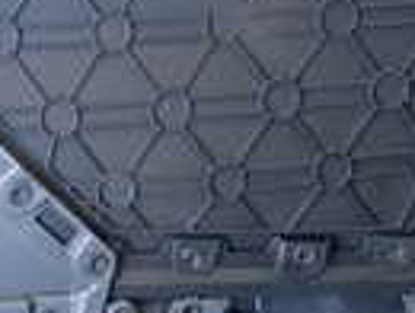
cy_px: 287
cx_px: -121
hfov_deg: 16.2
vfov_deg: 12.8
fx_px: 1381
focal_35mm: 115
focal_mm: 4.5
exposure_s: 1/30
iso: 250
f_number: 2
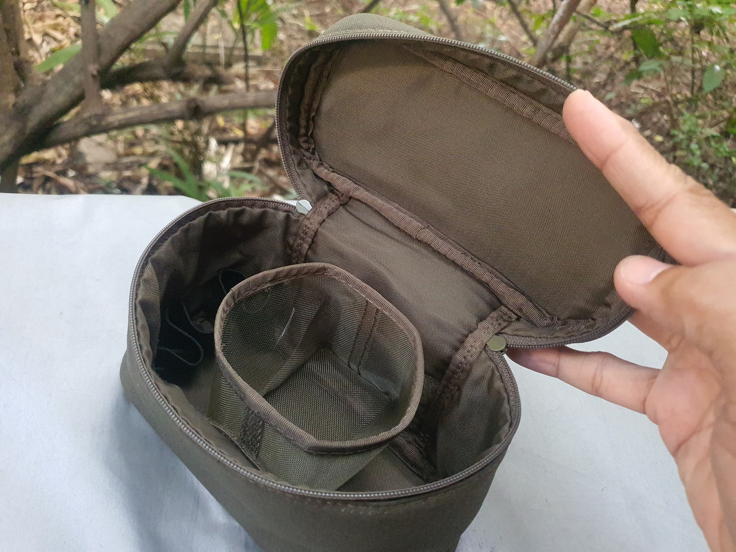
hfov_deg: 67.3
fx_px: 553
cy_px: 276
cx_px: 368
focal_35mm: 26
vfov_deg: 53.1
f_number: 1.5
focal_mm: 4.3
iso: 800
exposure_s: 1/50
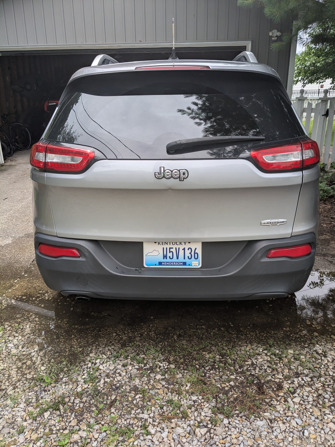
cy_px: 224
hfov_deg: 51.4
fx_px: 348
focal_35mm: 27
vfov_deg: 65.3
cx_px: 168
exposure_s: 1/754
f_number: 1.73
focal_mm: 4.38
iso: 57
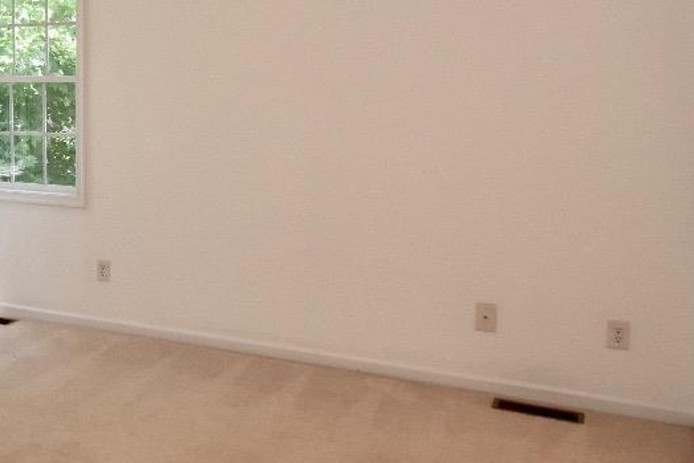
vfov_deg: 31.1
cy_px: 175
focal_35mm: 43
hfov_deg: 41.7
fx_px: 829
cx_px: 68
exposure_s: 1/125
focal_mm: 10
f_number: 5.6
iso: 720
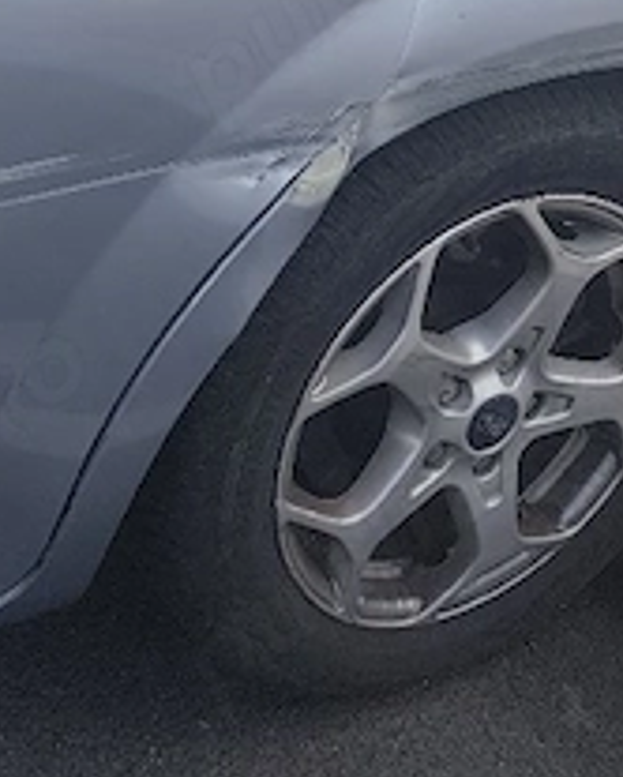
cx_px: -8
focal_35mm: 65
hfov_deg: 22.6
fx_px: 1496
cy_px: -53
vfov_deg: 27.0
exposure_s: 1/400
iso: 50
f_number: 1.65
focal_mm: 6.19
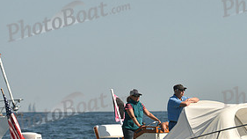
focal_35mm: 433
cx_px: 177
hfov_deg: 5.0
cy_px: 52
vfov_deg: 2.8
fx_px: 2836
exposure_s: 1/2000
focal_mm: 200
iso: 250
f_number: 5.6
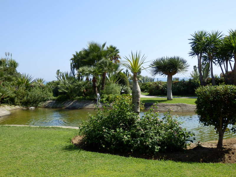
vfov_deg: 38.7
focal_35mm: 37
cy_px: 88
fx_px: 252
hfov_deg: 50.1
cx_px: 118
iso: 80
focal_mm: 6.6
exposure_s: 1/640
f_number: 3.6
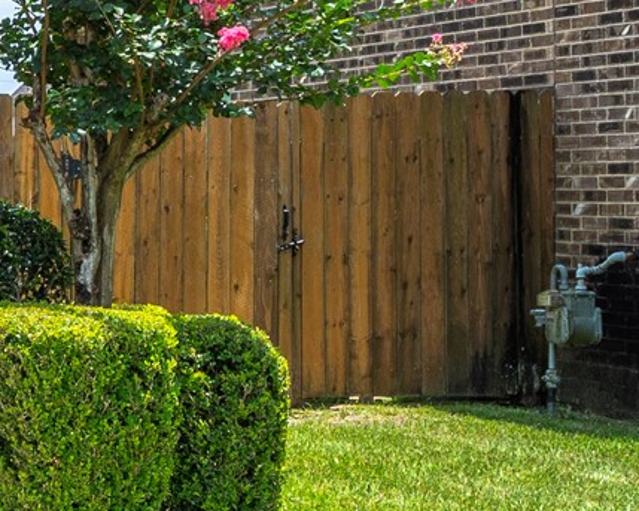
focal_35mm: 114
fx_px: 2155
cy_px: 201
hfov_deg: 13.3
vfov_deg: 13.5
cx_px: -810
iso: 125
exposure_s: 1/200
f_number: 11
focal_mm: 24
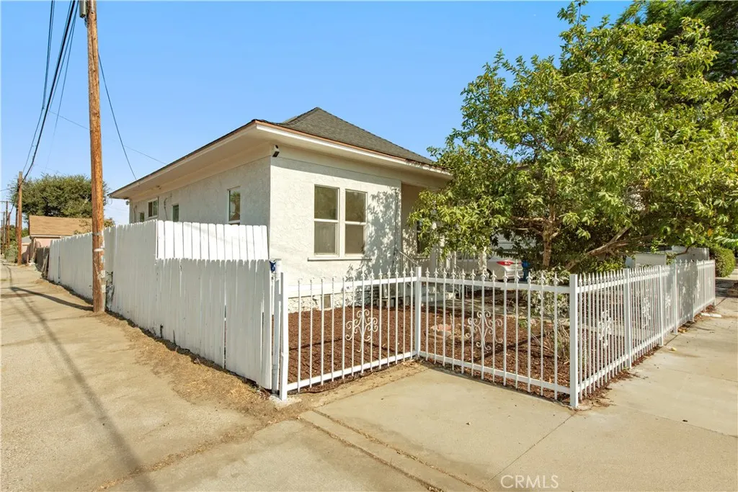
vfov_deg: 64.6
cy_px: 246
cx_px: 369
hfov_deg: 86.9
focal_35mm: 19
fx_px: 390
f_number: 11
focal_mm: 19
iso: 200
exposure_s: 1/500
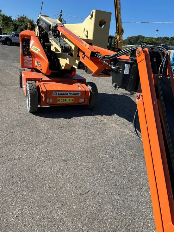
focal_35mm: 26
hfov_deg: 53.1
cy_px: 116
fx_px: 174
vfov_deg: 67.3
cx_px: 87
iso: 50
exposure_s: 1/3356
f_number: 1.5
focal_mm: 5.7
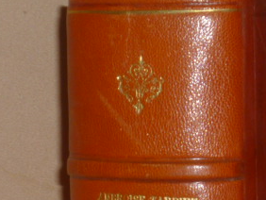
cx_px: 266
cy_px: 201
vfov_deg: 5.2
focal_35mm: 288
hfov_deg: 6.8
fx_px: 2215
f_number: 5.2
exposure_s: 1/40
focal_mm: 11.5
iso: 80
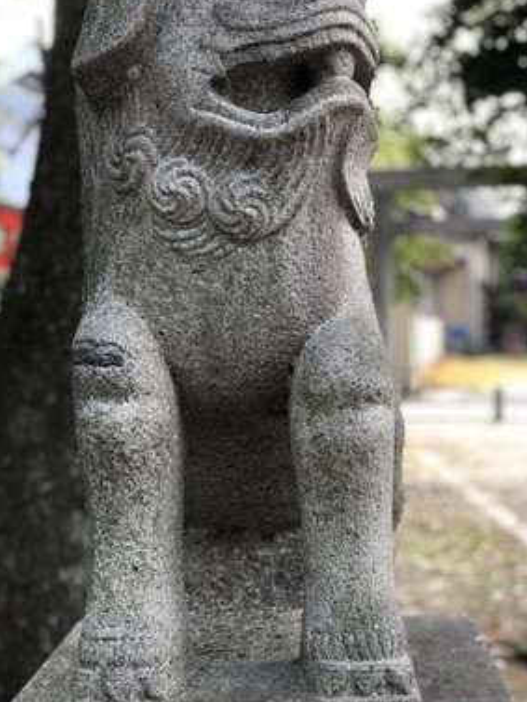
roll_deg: +1.0
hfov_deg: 21.6
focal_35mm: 68
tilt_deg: +0.0
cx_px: 248
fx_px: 1380
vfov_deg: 28.5
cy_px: 305
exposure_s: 1/40
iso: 25
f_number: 2.8
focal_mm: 6.6
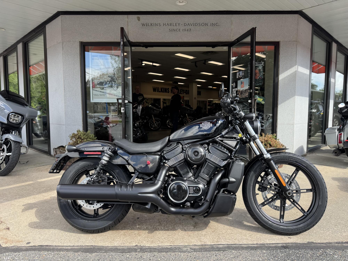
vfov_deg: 56.8
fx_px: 241
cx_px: 174
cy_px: 130
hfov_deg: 71.6
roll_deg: -0.4
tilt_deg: -5.9
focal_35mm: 24
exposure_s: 1/842
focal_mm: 6.76
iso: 80
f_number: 1.78
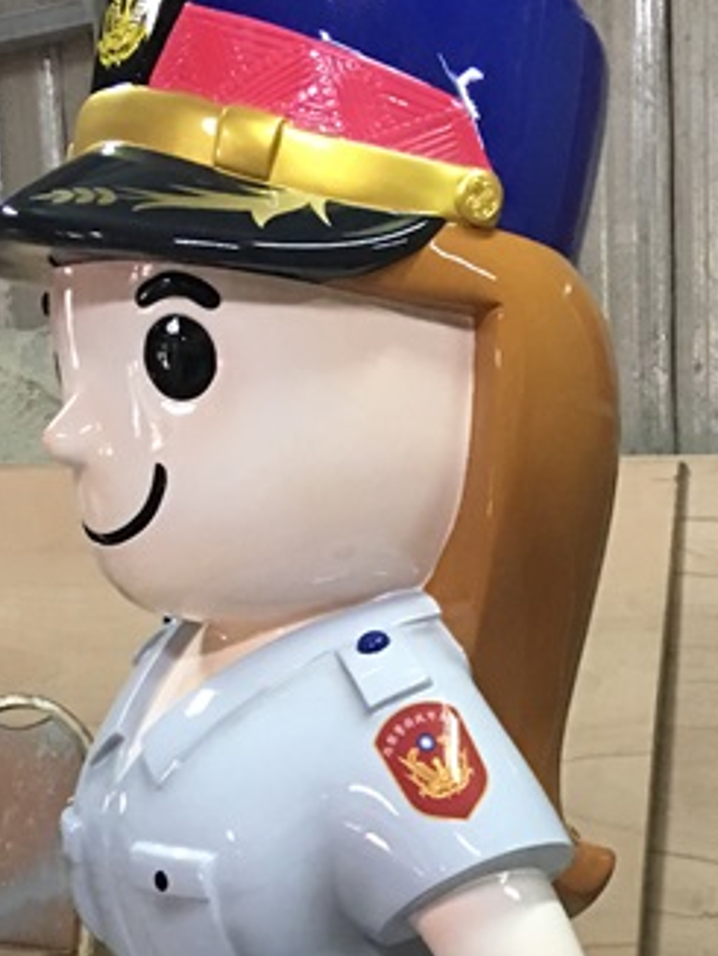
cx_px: 415
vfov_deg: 23.5
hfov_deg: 18.4
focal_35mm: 80
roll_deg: +2.5
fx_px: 2210
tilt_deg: -12.1
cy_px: 938
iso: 100
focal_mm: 4.15
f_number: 2.2
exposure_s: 1/10
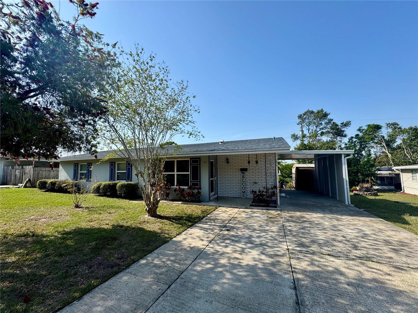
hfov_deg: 102.1
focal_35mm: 14
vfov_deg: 85.7
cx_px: 209
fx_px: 169
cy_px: 156
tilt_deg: +5.0
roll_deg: +0.6
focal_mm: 2.22
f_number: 2.2
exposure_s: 1/1672
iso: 50
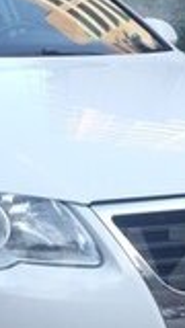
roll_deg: -2.9
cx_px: 4
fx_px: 855
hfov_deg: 12.2
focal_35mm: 98
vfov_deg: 21.5
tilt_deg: -17.8
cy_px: 258
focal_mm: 4.15
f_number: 2.2
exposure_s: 1/373
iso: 32
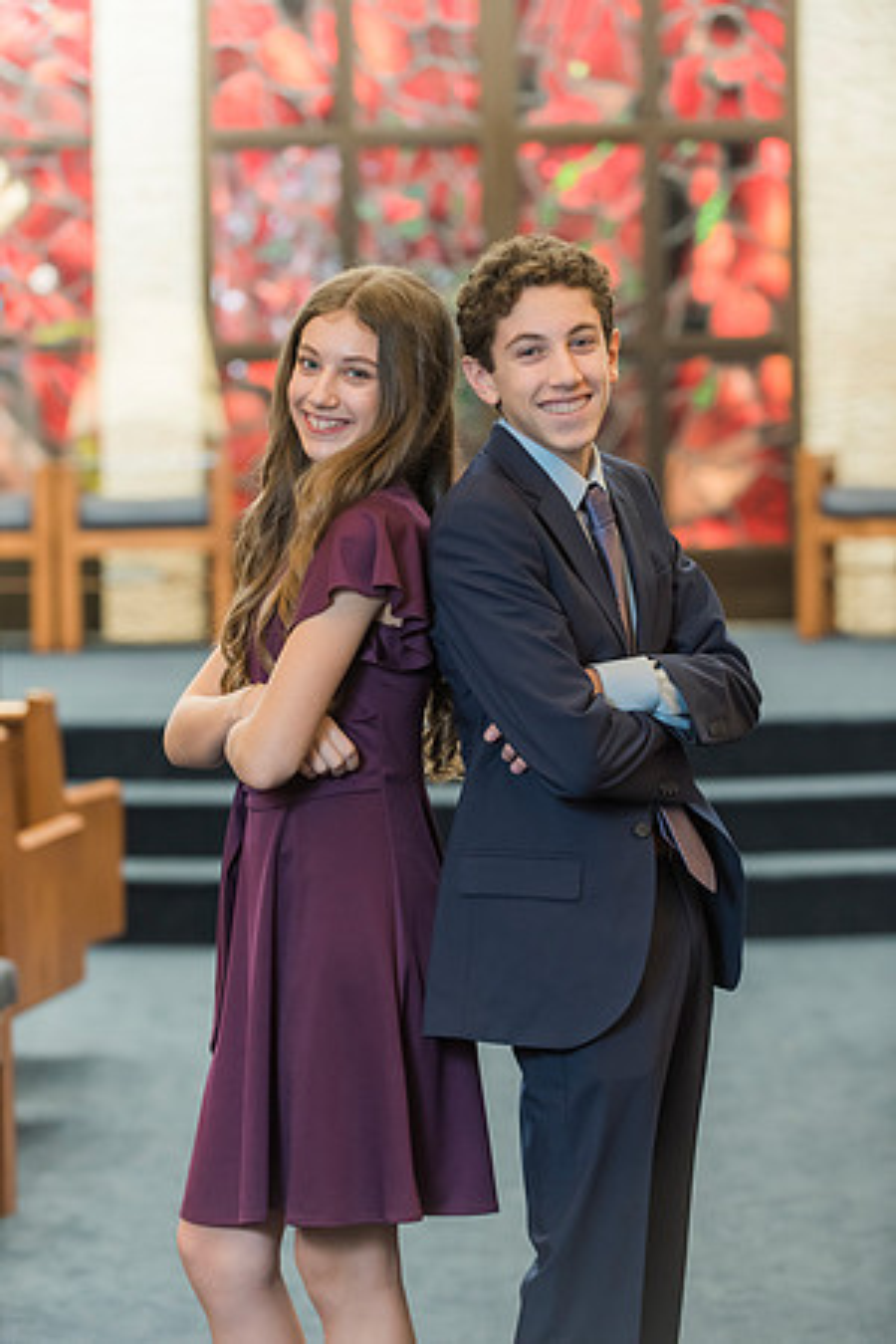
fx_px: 4480
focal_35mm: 120
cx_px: 448
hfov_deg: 11.4
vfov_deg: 17.1
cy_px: 672
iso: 1600
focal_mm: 120
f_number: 3.5
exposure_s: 1/100
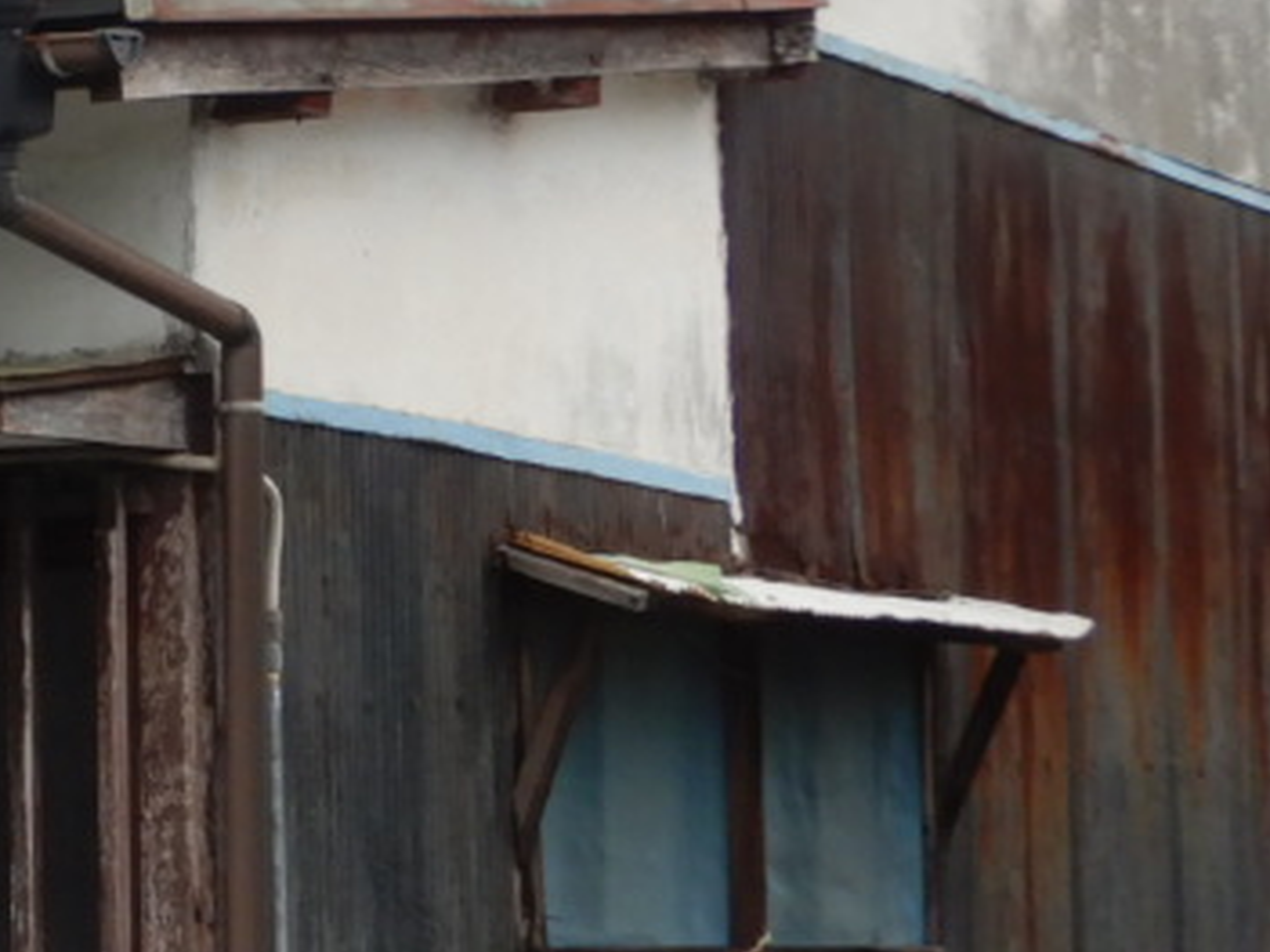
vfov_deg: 9.5
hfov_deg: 12.1
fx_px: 5685
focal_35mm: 155
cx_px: -727
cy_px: 112
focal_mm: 6.1
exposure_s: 1/400
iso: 125
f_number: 4.2
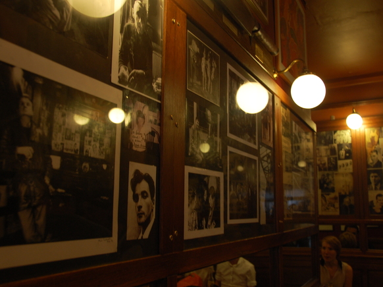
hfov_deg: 51.3
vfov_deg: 39.6
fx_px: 398
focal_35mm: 36
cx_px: 207
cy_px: 143
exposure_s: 1/8
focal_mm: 22
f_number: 5
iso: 400
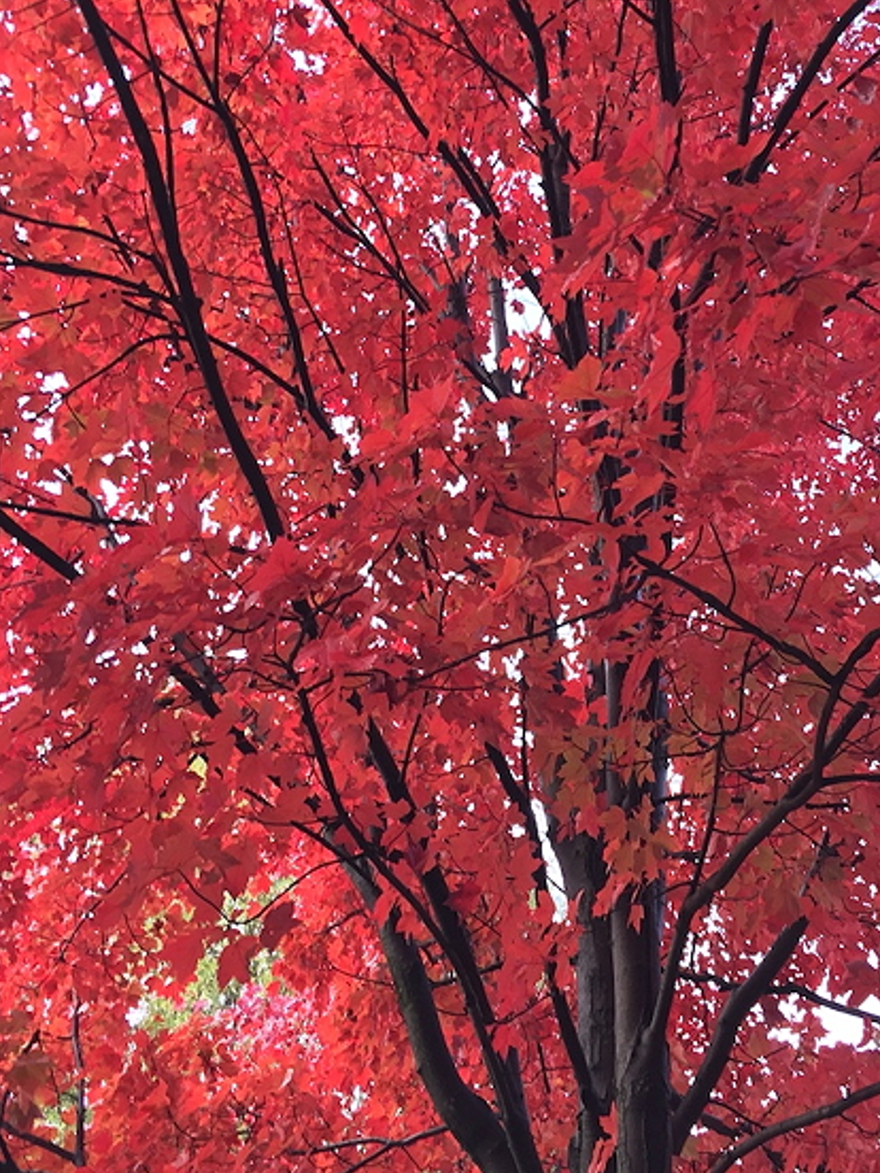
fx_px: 1424
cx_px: 587
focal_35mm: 42
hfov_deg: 34.0
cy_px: 512
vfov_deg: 44.7
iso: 40
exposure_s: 1/60
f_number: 2.2
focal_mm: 4.15
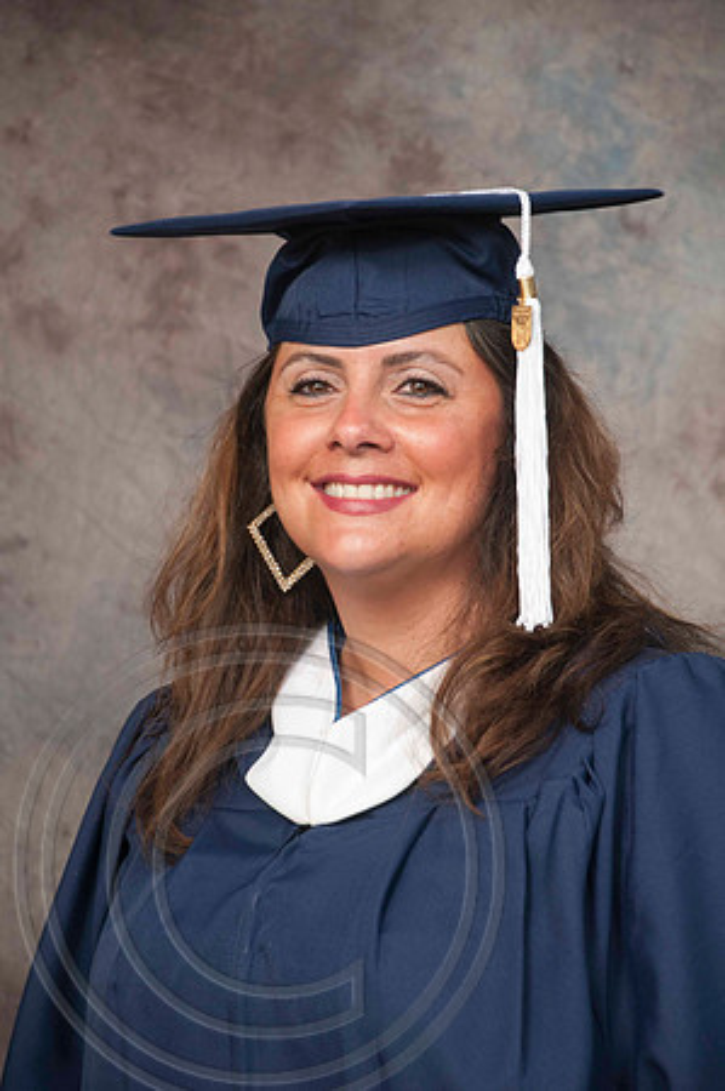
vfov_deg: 14.4
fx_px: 4314
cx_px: 362
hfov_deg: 9.6
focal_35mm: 142
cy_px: 546
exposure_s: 1/125
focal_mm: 95
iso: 200
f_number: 5.6
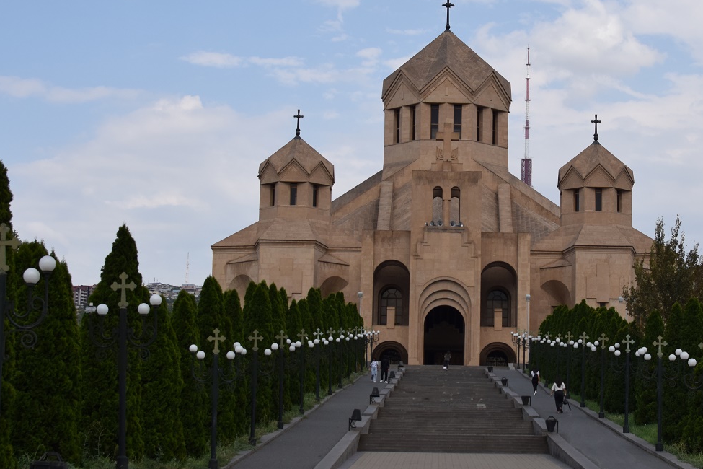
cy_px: 251
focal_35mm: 81
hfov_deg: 25.0
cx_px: 457
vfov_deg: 16.9
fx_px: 1577
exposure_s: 1/2500
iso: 400
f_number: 5
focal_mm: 35
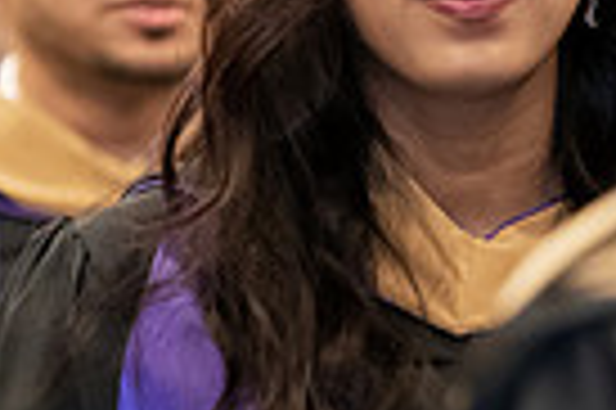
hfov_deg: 4.0
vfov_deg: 2.7
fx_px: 8716
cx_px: 616
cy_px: 70
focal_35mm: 510
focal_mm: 120
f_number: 3.2
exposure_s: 1/200
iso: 2500
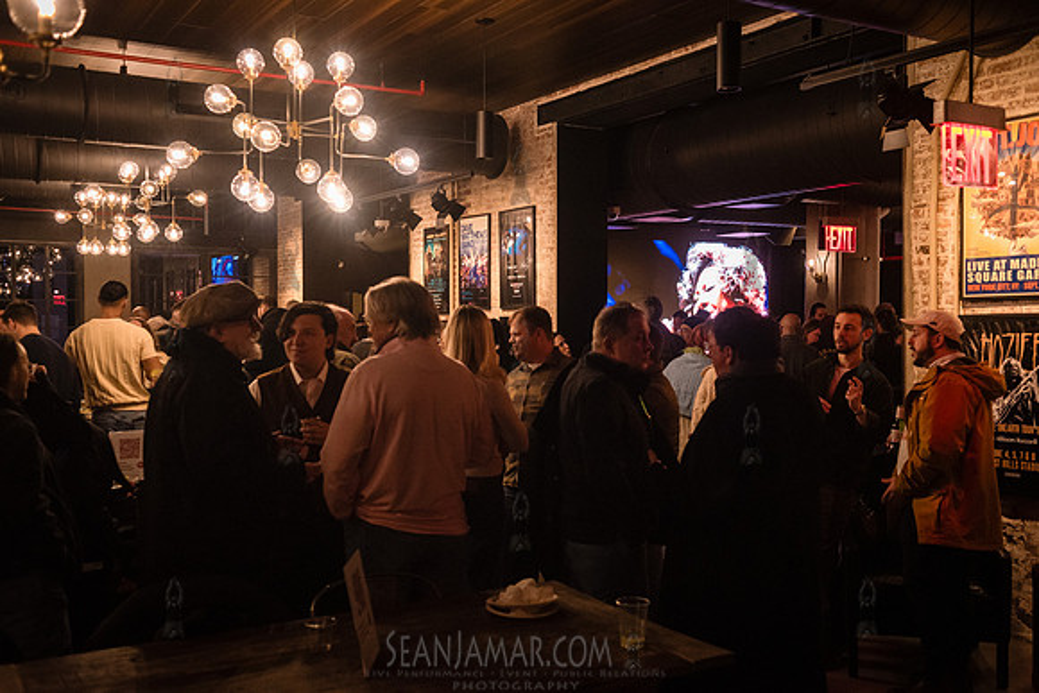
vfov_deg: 37.0
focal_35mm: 36
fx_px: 1036
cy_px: 346
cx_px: 520
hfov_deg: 53.3
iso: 5000
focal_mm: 35
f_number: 3.5
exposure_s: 1/125
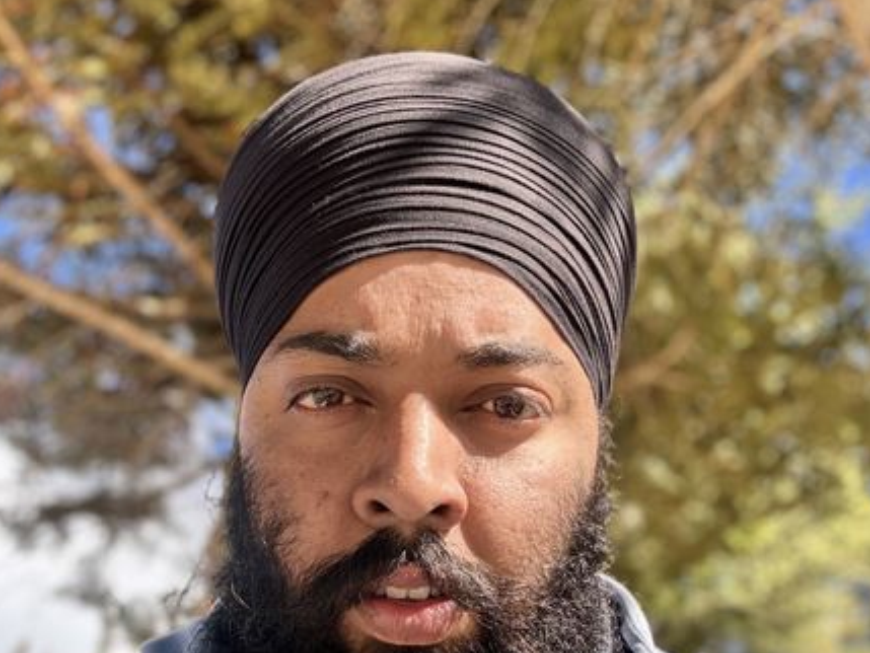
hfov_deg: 45.8
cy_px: 425
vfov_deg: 34.9
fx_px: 1031
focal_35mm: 41
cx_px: 434
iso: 25
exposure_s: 1/426
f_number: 1.9
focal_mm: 2.69
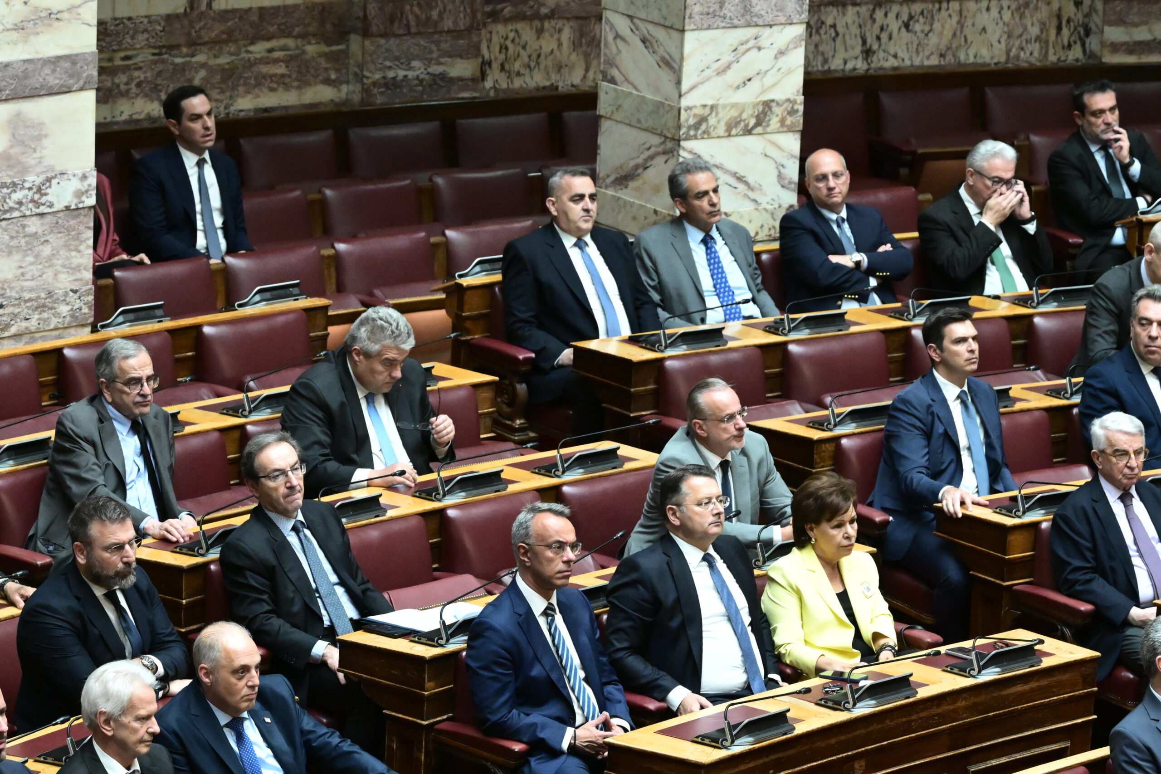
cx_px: 580
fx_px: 5063
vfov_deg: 8.7
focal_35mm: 157
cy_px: 387
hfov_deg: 13.1
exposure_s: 1/500
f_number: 5.6
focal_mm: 105
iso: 8000
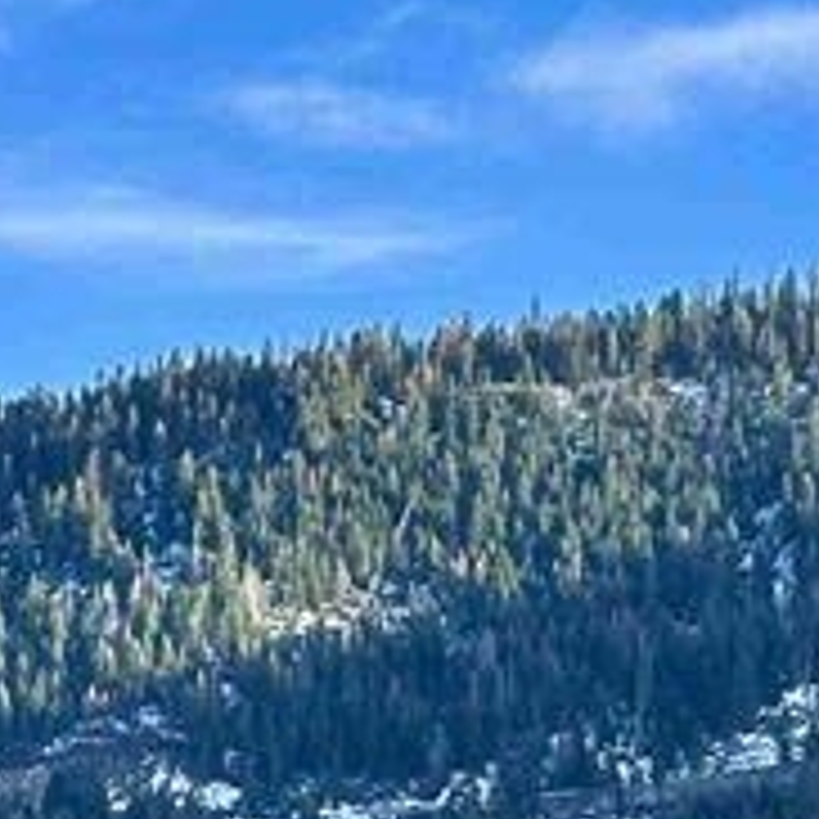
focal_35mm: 239
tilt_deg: +2.9
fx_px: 6397
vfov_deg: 7.3
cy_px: 1030
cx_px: 1706
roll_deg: +0.0
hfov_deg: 7.0
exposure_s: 1/1376
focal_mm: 6.86
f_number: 1.78
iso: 64
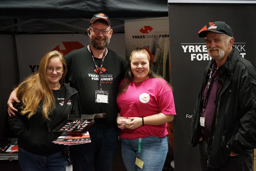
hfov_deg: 47.4
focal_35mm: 41
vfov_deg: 32.6
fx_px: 292
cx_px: 128
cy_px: 86
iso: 6400
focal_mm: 41
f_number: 4.5
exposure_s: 1/160
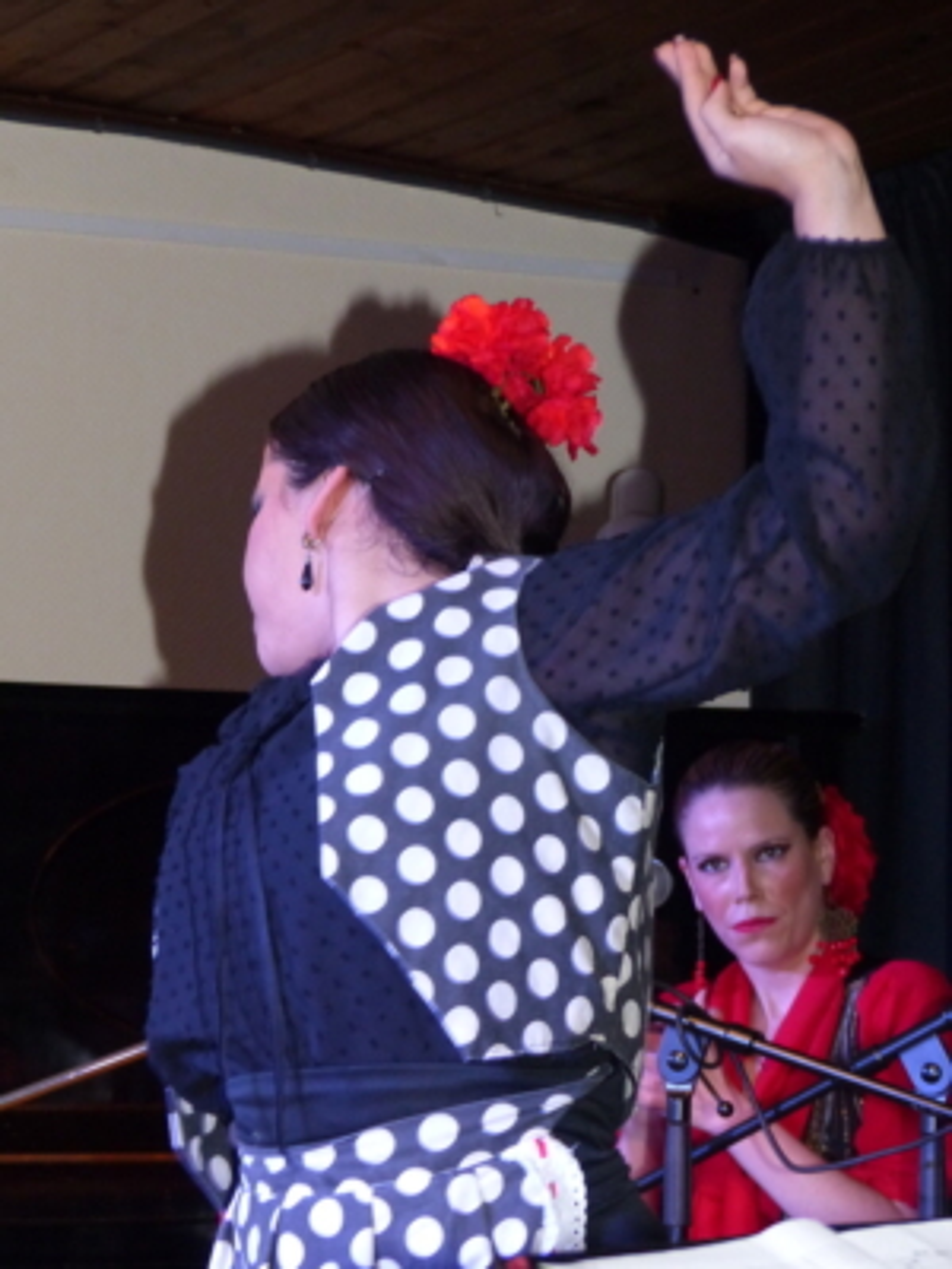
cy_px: 634
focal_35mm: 107
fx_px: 3924
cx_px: 476
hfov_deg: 13.8
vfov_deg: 18.4
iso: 400
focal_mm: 19.2
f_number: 2.8
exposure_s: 1/60
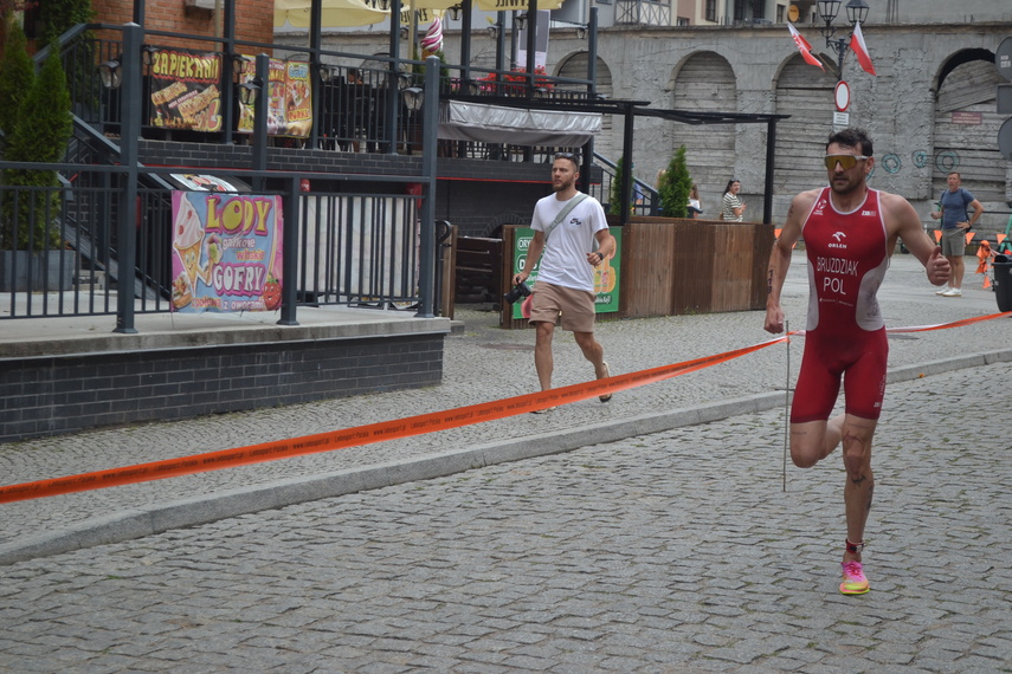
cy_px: 337
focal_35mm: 82
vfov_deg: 16.6
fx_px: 2319
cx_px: 506
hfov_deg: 24.6
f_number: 5.6
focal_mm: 55
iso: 400
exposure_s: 1/640
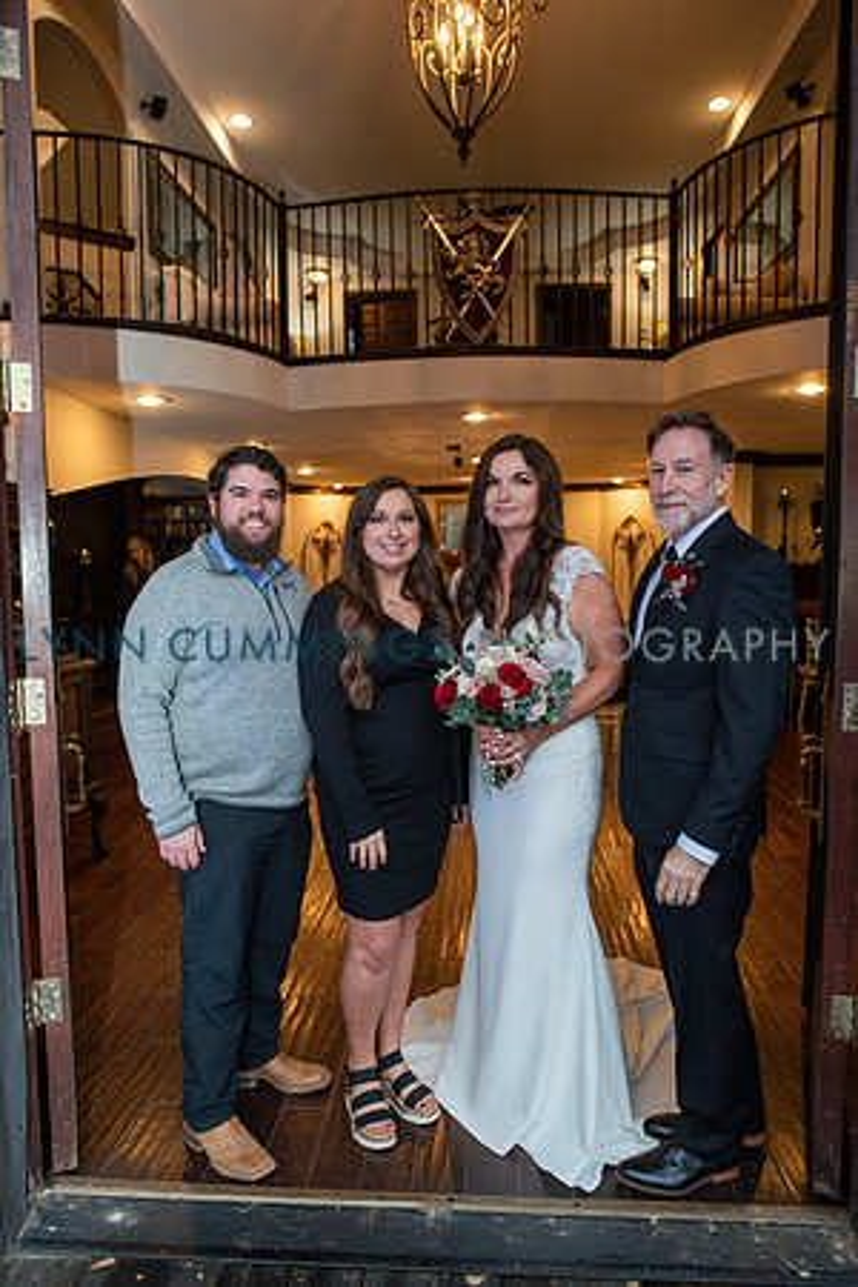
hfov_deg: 53.1
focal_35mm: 24
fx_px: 858
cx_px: 429
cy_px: 644
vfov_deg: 73.7
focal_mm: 24
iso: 640
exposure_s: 1/200
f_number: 3.2
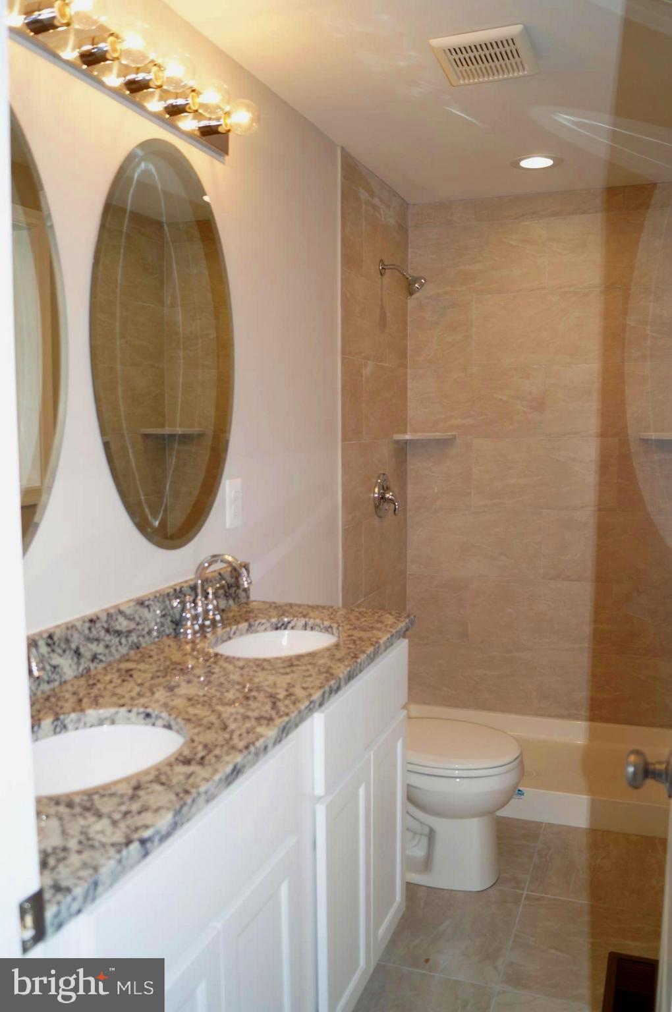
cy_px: 506
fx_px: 842
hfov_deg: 43.5
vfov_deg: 62.0
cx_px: 336
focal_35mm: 30
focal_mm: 20
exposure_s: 1/60
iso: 100
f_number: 4
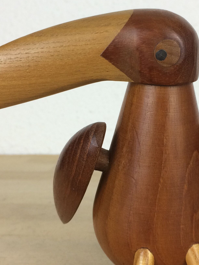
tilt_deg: -9.4
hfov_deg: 25.1
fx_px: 445
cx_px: 126
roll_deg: +1.7
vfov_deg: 33.2
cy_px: 151
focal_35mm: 58
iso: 64
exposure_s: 1/100
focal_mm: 4.15
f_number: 2.2
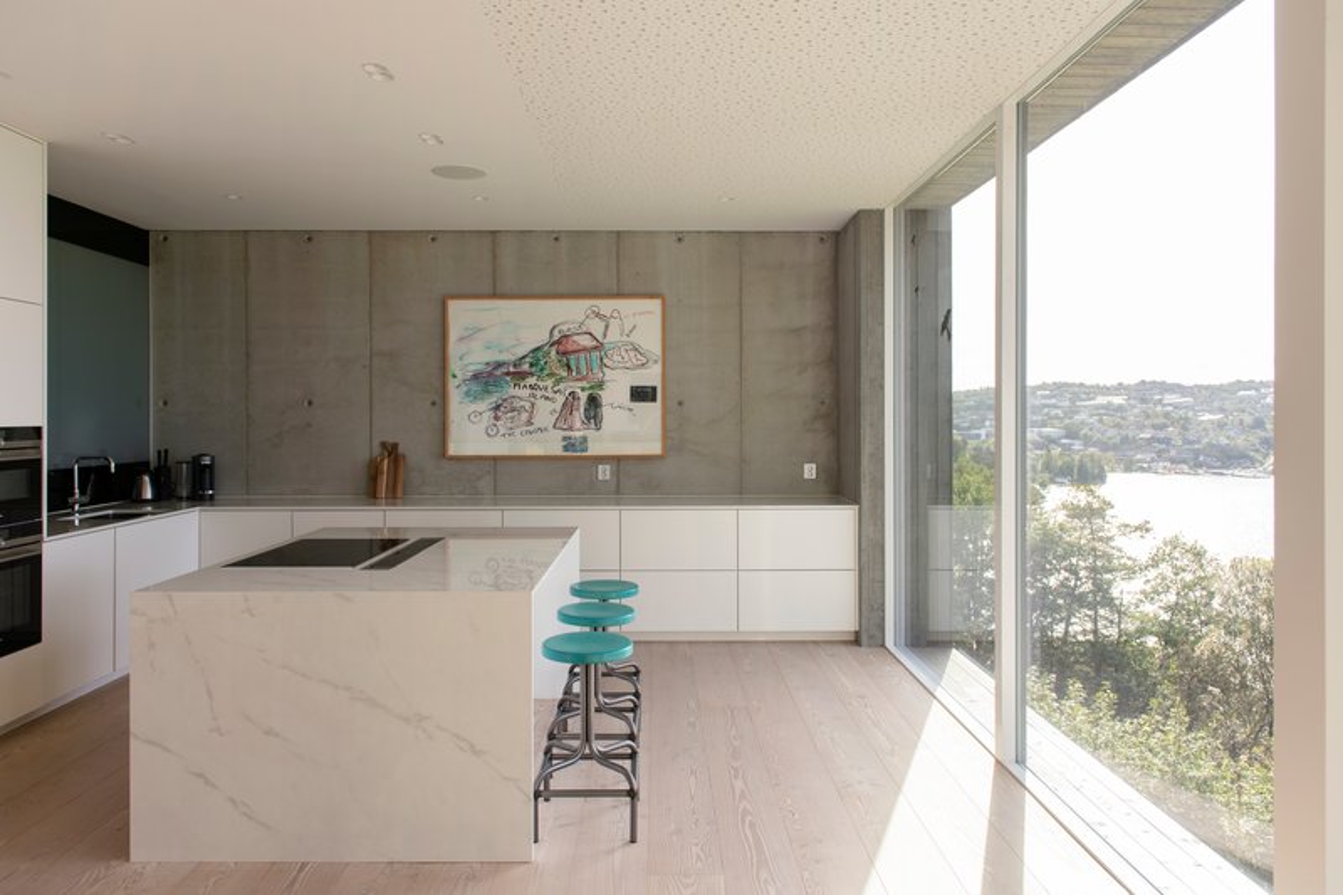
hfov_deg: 73.8
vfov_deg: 53.1
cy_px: 448
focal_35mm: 24
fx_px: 895
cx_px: 672
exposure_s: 1/60
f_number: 5
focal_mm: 24
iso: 64
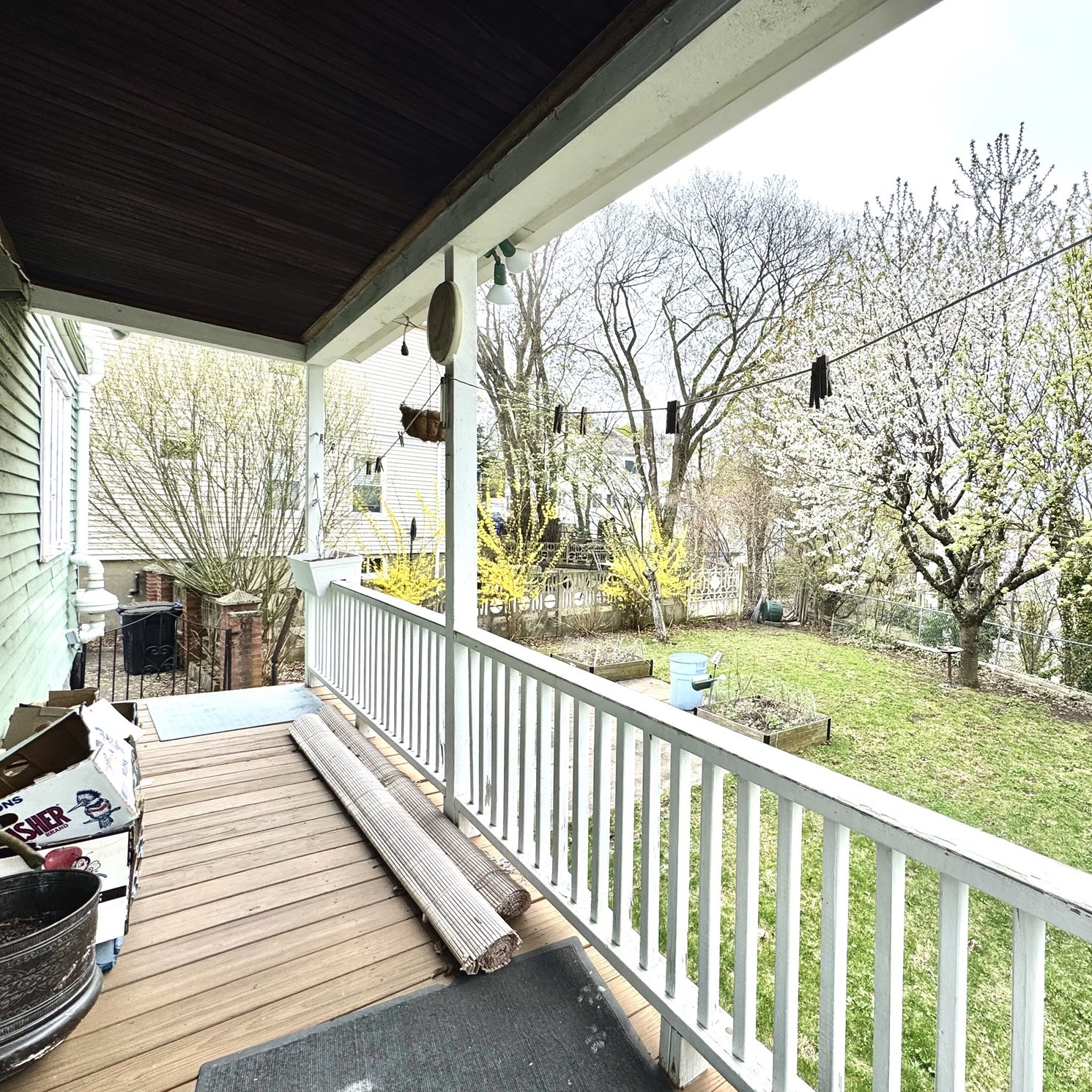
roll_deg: -1.1
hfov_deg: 81.5
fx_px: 607
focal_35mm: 17
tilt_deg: -2.0
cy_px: 540
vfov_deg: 84.0
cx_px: 717
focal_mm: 2.22
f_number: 2.2
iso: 40
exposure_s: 1/932
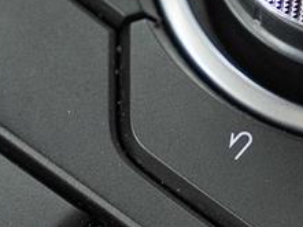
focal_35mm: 373
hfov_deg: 5.3
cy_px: -108
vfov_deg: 4.0
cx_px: 254
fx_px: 3267
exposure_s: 1/50
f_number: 4
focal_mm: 59.5
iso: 800
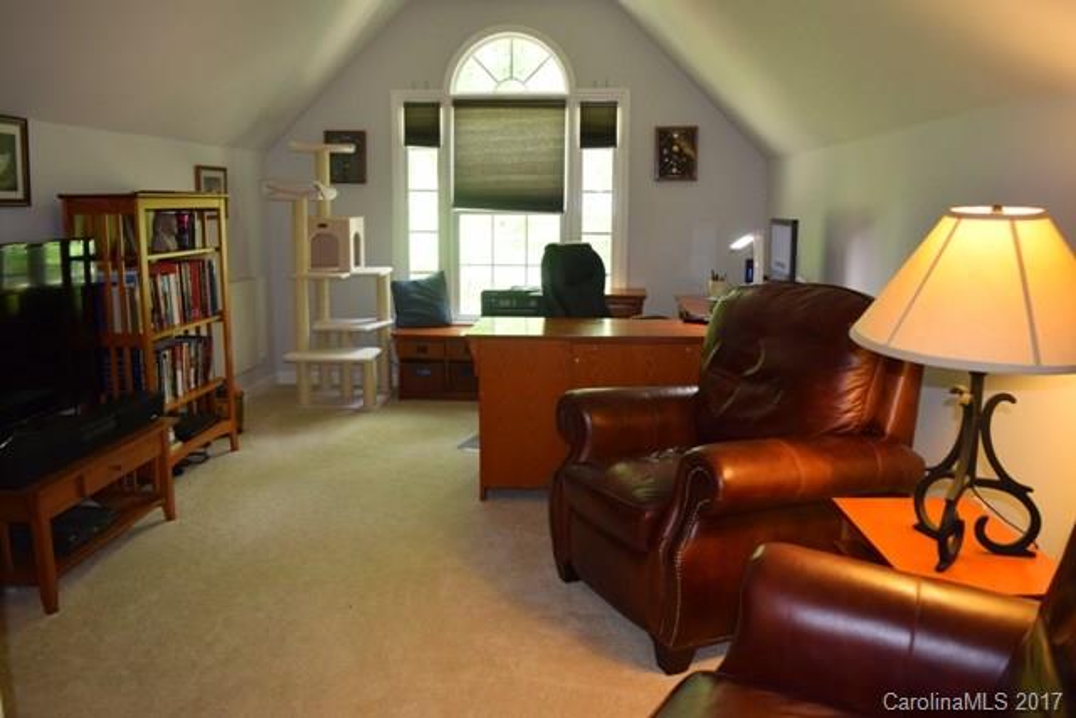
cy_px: 359
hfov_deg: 67.4
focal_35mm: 27
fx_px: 807
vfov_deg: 48.0
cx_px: 538
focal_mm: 18
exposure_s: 1/80
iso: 800
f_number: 4.5
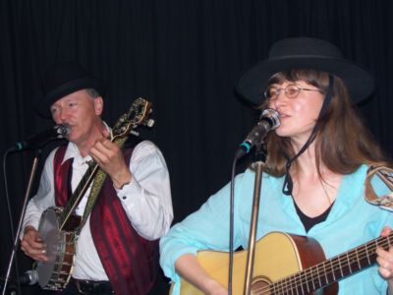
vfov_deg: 20.4
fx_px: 817
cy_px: 148
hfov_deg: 27.0
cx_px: 196
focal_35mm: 72
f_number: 3.4
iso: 80
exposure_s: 1/90
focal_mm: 12.3
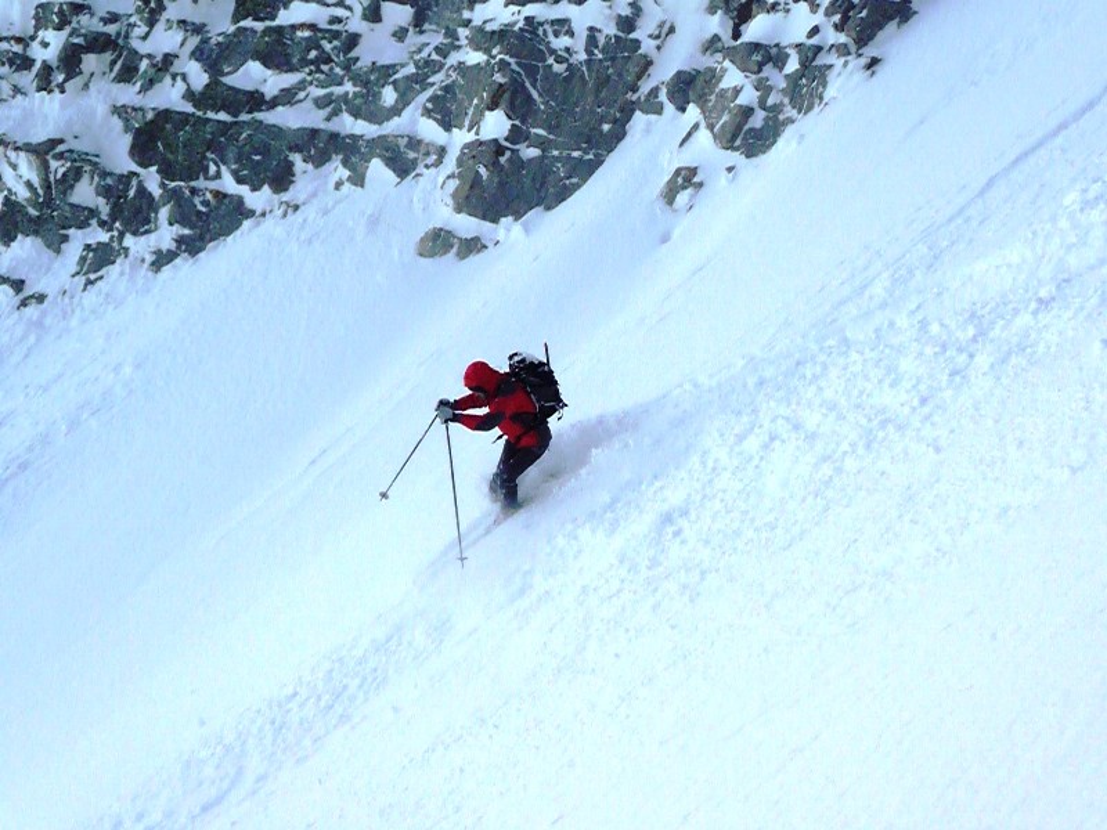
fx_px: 1279
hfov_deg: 46.8
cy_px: 415
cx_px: 554
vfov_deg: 36.0
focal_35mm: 40
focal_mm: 6.7
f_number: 9
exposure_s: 1/640
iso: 500
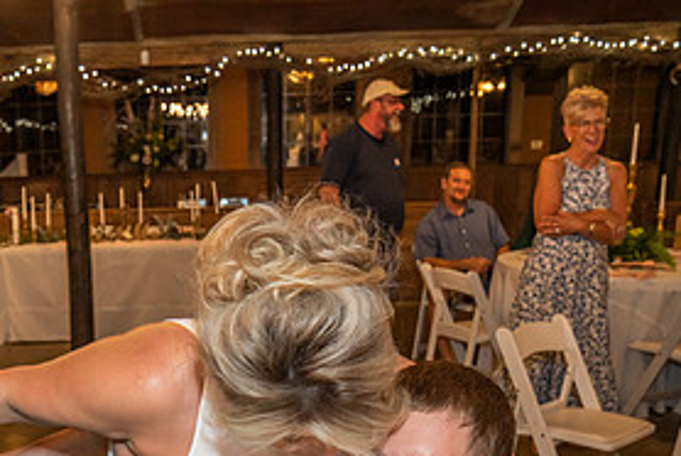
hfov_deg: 37.6
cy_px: 455
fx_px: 947
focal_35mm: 50
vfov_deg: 25.7
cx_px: 103
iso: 1600
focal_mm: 24
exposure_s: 1/60
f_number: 4.5
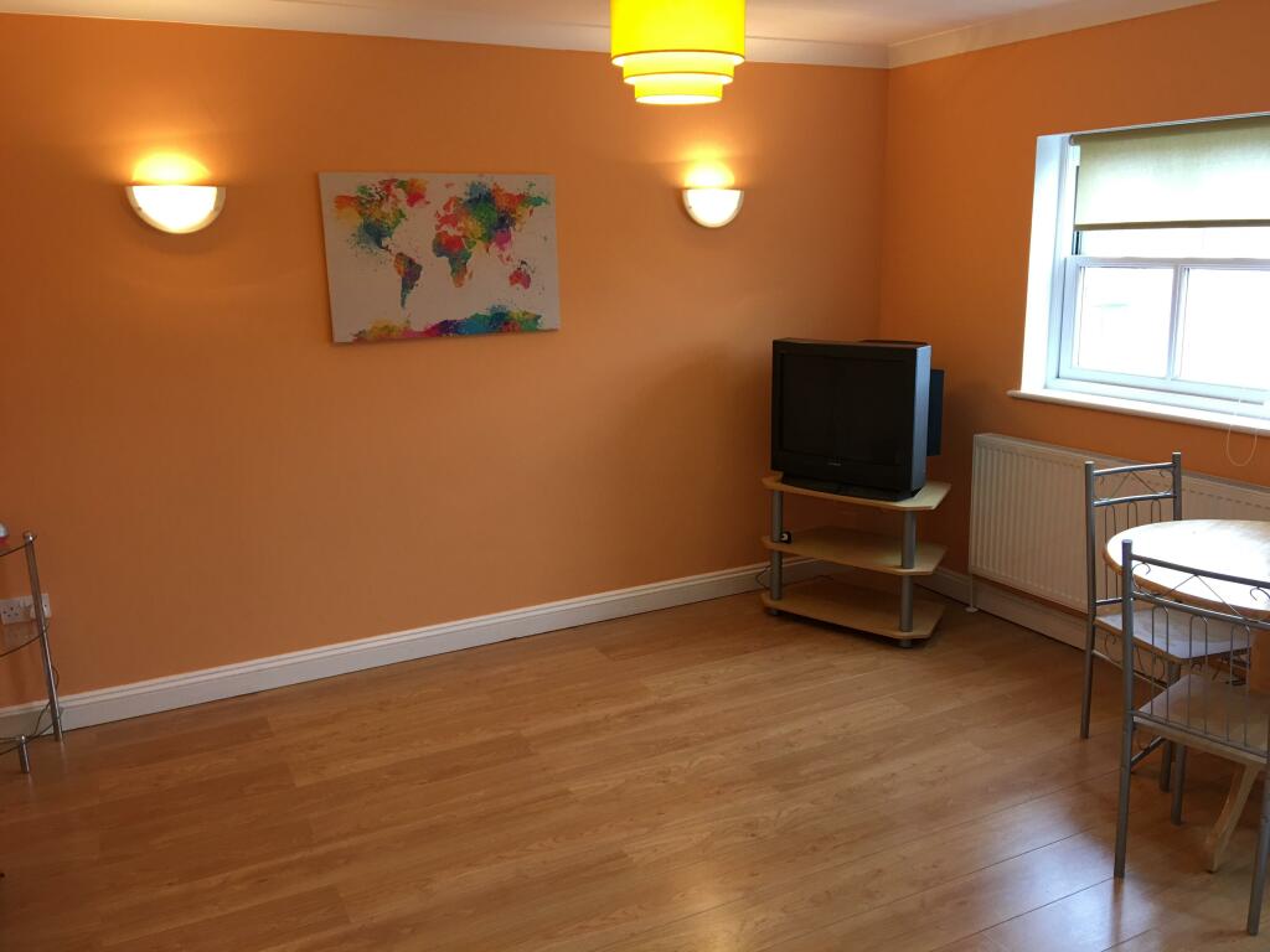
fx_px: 1064
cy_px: 476
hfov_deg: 61.7
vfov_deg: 48.2
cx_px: 635
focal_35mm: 29
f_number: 2.2
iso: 50
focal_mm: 4.15
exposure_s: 1/17
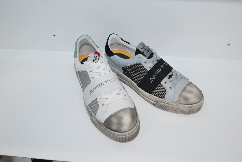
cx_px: 121
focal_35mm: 33
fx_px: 222
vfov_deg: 40.1
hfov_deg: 57.2
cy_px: 81
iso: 1600
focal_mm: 22
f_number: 16
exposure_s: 1/200
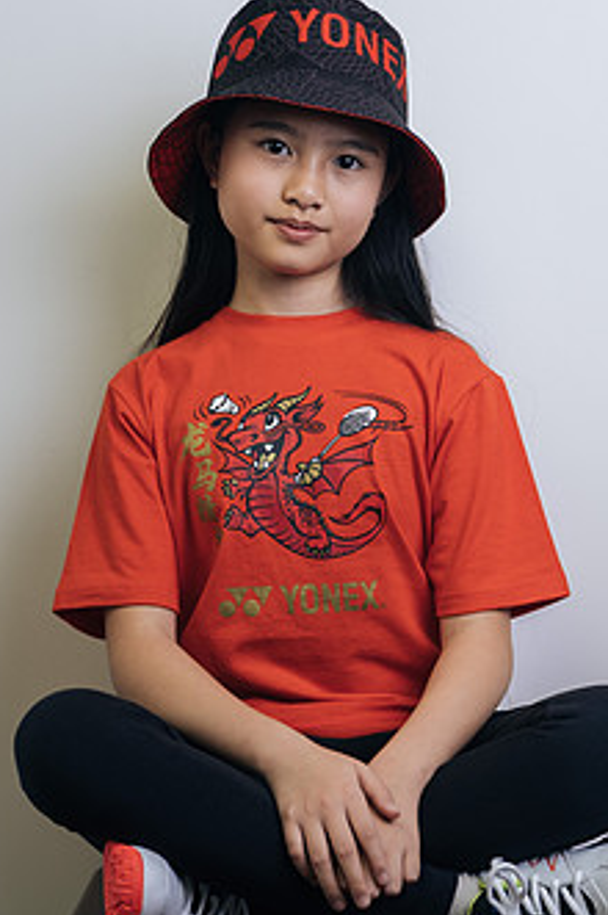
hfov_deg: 12.1
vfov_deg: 18.1
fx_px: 2868
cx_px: 315
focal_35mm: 113
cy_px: 415
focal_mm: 55
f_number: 3.2
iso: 400
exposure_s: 1/125
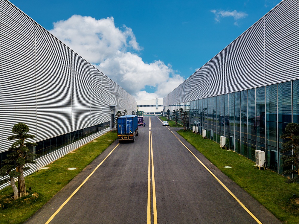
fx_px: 224
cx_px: 150
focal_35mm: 26
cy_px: 112
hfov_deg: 67.3
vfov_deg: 53.0
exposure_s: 1/450
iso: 100
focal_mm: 4.73
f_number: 2.2
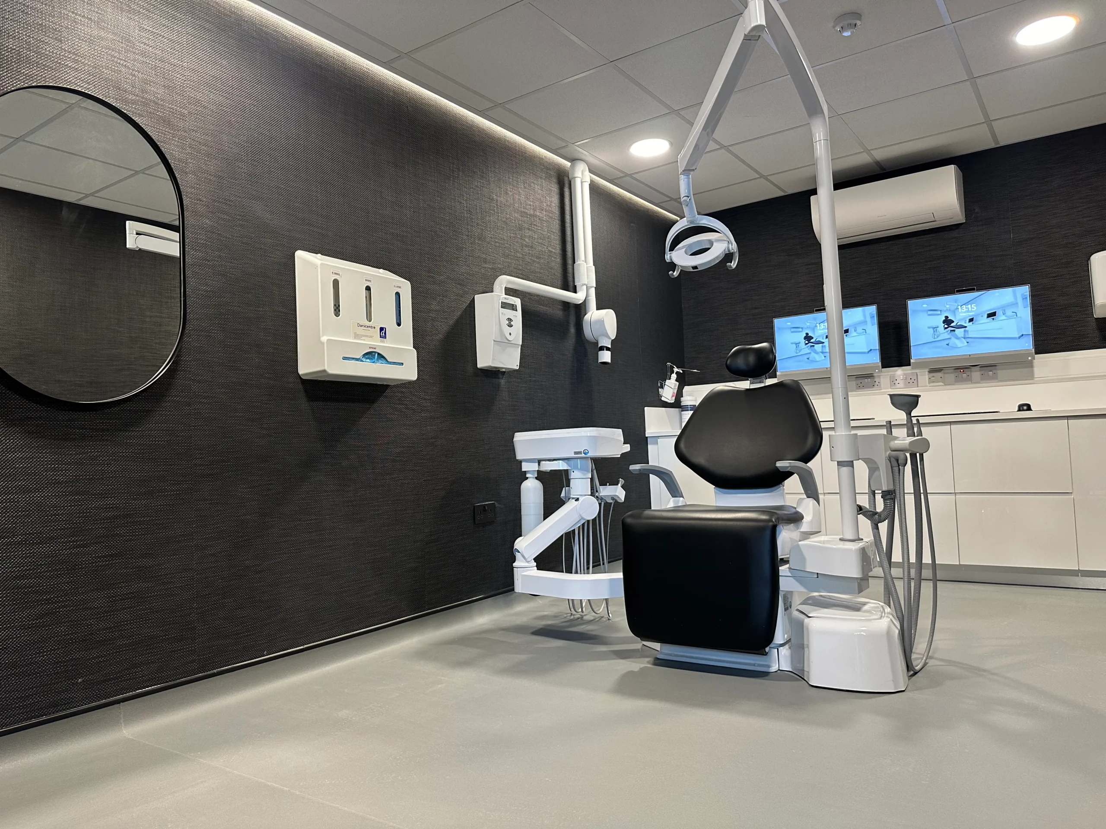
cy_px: 414
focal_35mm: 24
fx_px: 767
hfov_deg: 71.6
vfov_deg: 56.8
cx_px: 553
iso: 200
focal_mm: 6.86
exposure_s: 1/50
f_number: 1.78
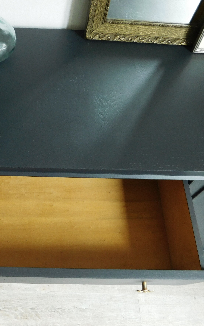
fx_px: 302
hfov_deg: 36.0
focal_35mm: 34
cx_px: 41
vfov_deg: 56.7
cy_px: 163
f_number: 3
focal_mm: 4.1
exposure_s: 1/8
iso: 125
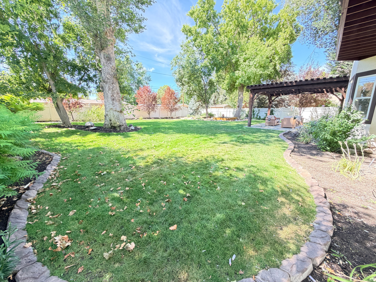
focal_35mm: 14
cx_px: 188
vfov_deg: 85.7
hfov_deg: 102.1
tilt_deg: -12.4
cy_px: 141
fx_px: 152
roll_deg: +0.7
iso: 250
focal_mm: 2.22
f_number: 2.2
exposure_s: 1/121
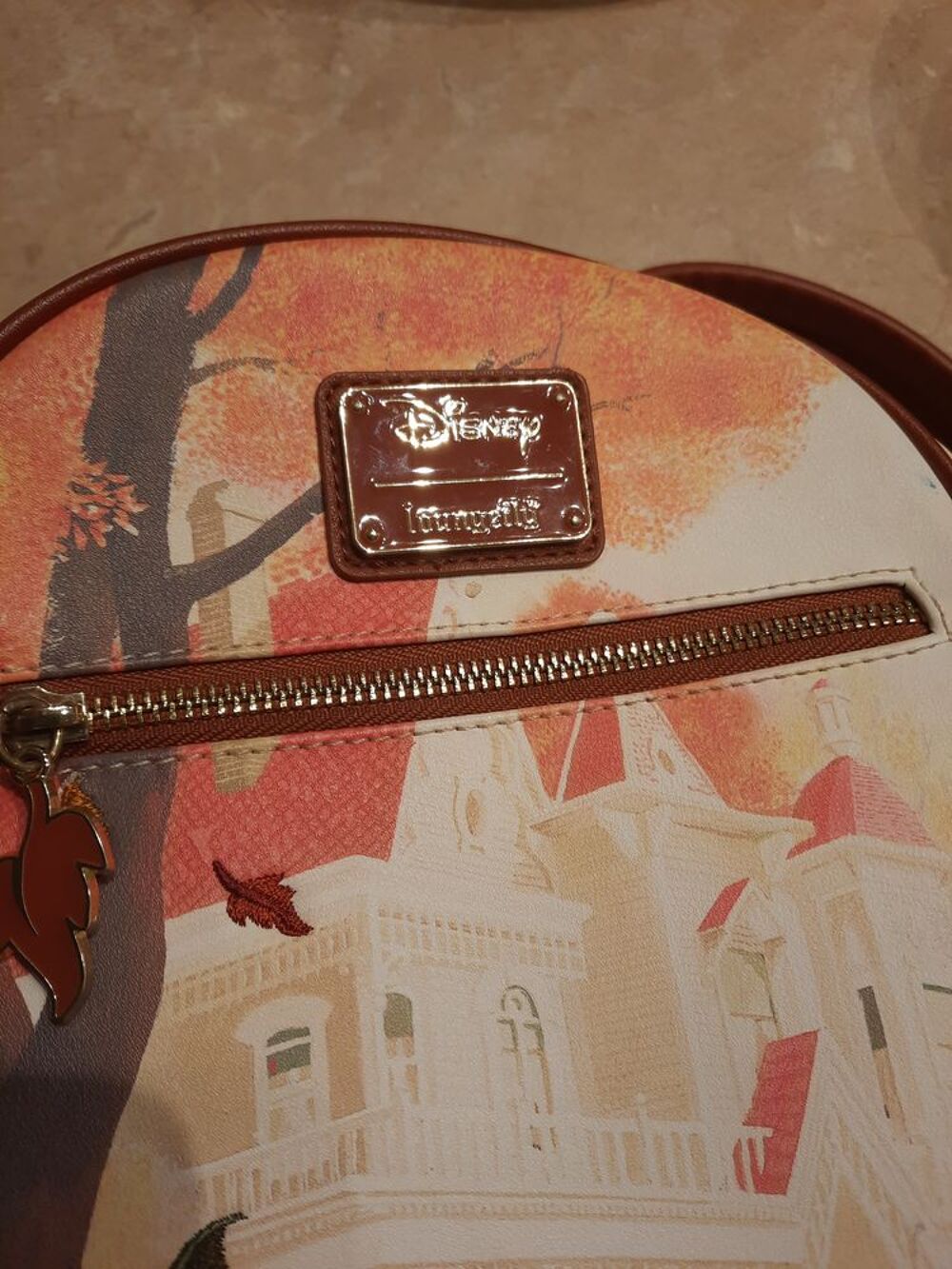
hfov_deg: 54.9
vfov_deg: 69.4
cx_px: 476
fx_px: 917
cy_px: 634
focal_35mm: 25
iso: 160
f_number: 2
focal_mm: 4.6
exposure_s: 1/50
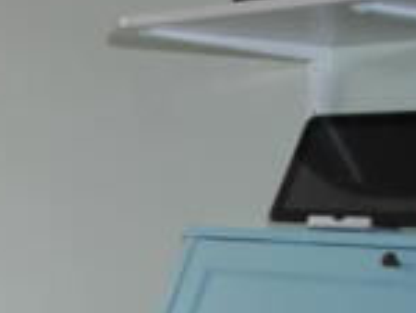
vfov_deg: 13.0
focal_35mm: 113
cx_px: -465
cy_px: 301
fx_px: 1360
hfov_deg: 14.1
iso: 200
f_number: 3.5
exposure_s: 1/80
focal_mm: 18
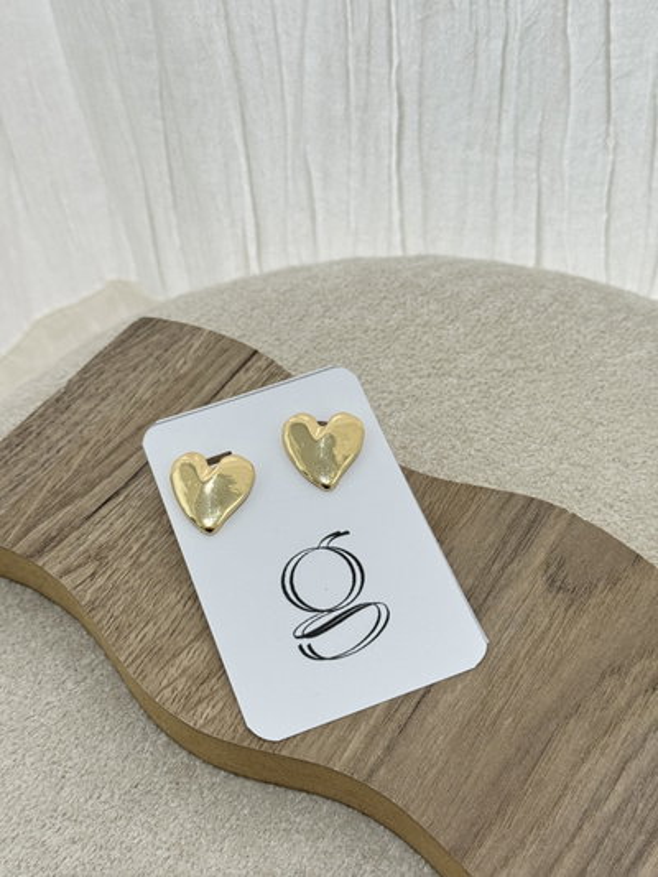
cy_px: 438
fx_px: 1216
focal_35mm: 48
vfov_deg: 39.6
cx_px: 329
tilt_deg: -51.0
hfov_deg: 30.3
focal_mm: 6.76
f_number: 1.78
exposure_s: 1/100
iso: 100
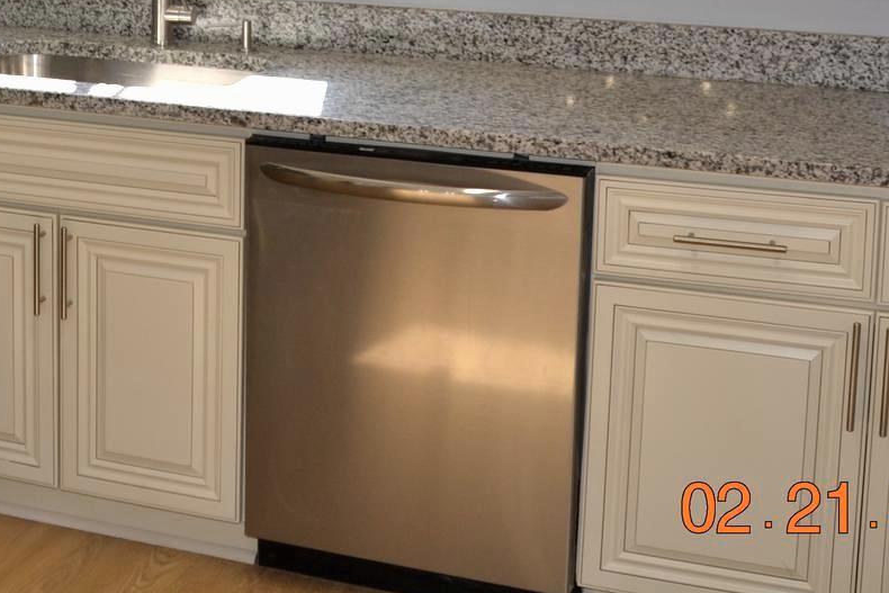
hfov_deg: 27.8
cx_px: 97
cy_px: -142
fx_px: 1729
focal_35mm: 70
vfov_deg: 18.3
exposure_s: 1/125
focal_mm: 18
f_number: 4
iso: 160
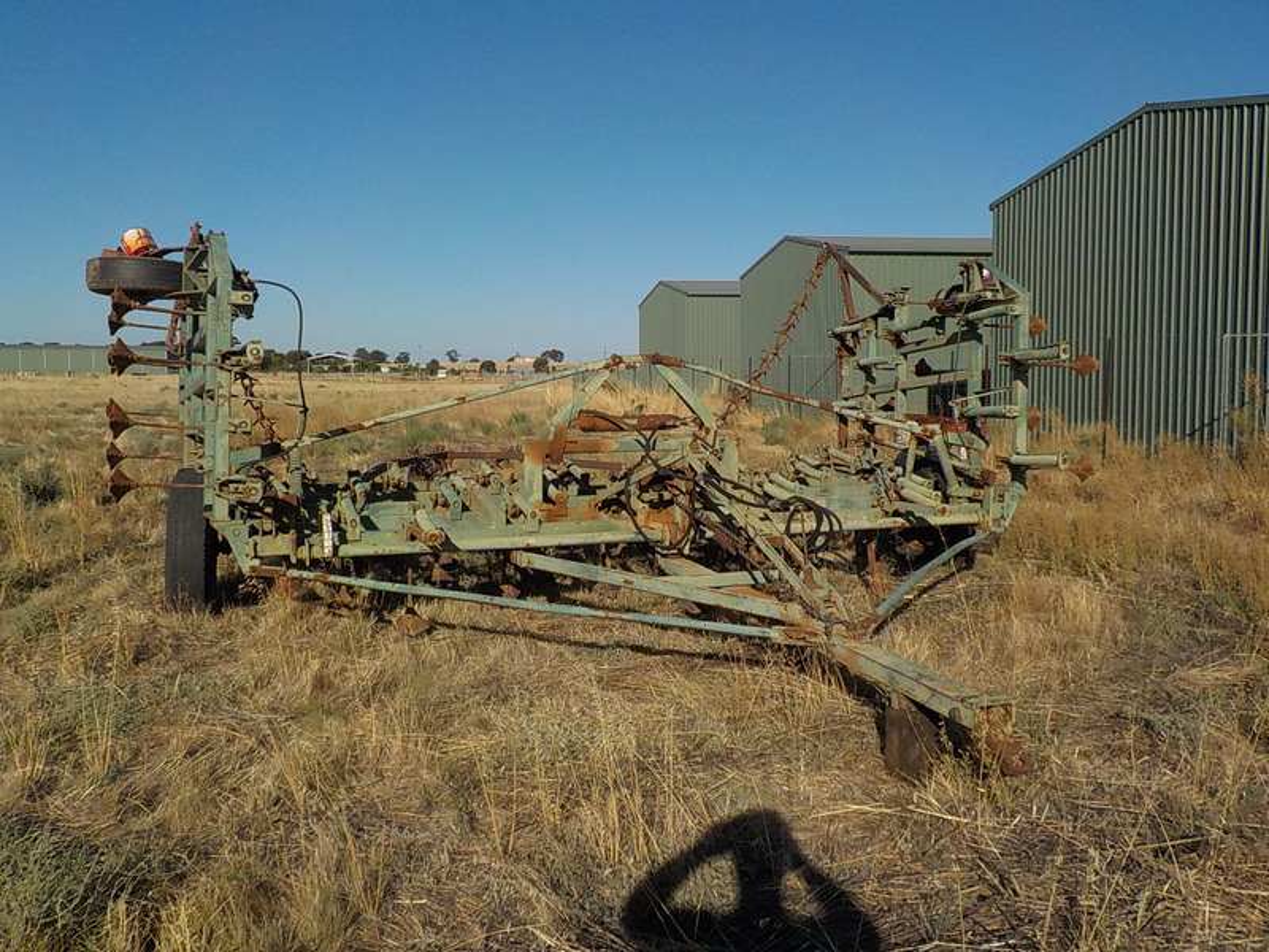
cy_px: 476
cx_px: 634
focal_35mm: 30
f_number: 6.6
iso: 125
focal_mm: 4.1
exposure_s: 1/800
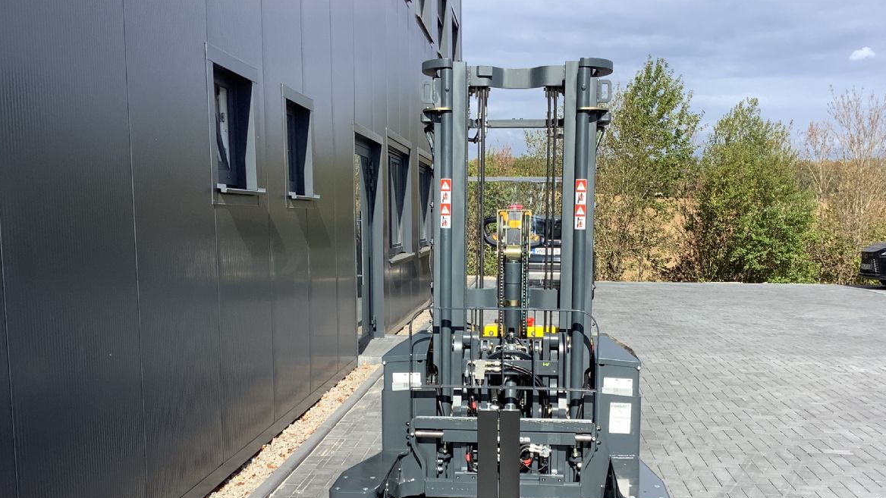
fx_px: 869
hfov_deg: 54.0
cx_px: 475
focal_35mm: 37
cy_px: 312
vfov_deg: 31.8
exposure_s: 1/926
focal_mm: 3.3
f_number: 2.4
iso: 25
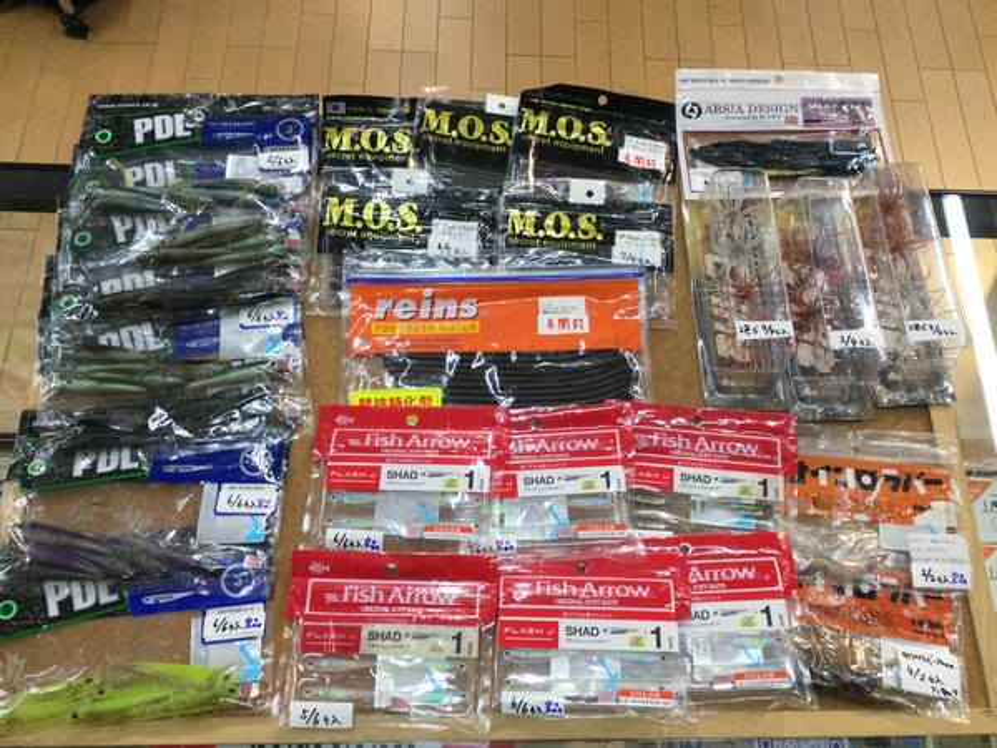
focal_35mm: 31
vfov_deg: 45.4
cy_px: 374
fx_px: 893
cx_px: 498
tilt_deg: -66.9
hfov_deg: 58.4
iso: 25
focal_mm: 3.3
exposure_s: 1/40
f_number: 2.4
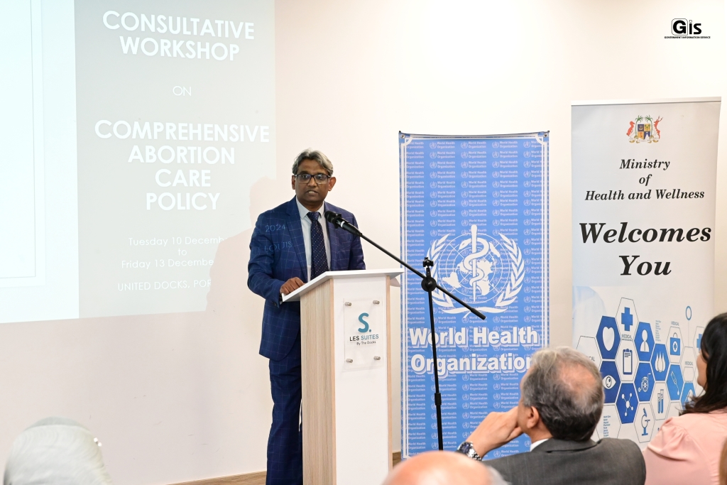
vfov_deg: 21.9
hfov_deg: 32.4
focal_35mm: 62
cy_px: 242
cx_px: 364
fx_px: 1252
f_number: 8
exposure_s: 1/160
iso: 8000
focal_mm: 62
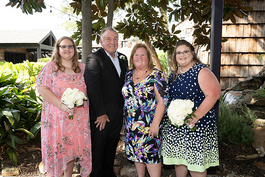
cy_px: 88
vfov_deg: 41.7
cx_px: 132
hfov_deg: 59.5
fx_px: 232
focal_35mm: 32
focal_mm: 31.5
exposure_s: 1/160
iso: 400
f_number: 6.3
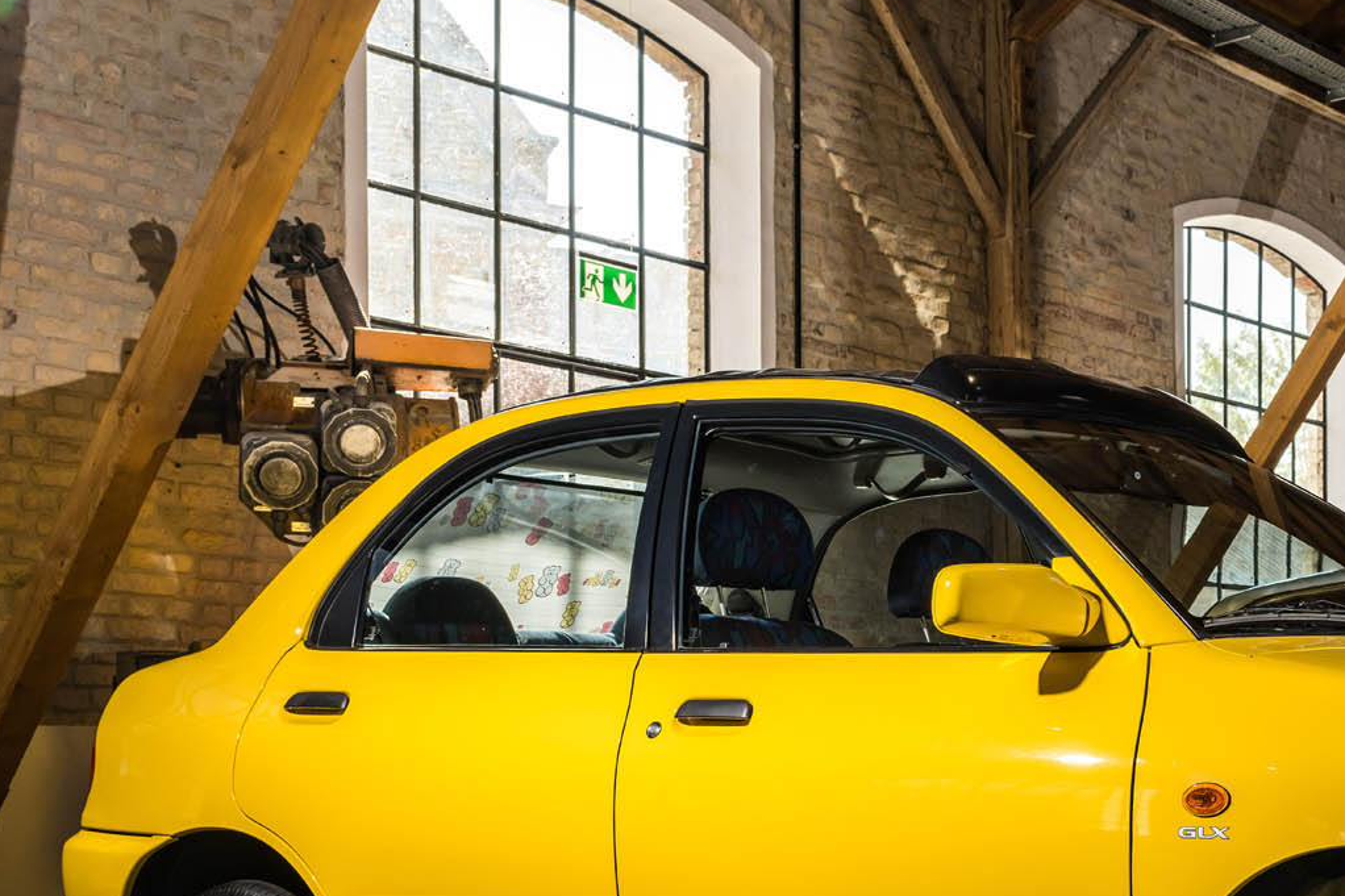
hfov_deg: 30.8
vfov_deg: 21.7
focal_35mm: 62
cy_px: 674
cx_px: 1236
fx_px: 2316
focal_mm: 33
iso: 100
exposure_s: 1/30
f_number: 8
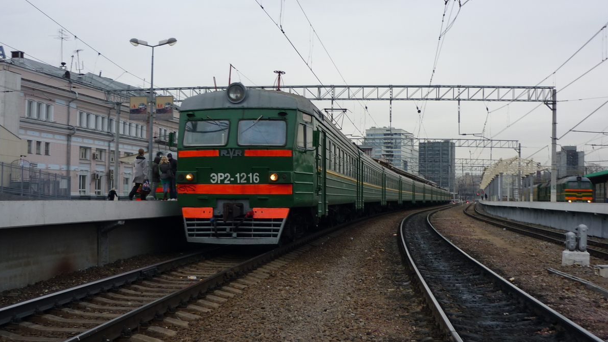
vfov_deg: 27.7
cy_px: 165
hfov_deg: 47.4
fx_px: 693
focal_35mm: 43
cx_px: 307
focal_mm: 6.4
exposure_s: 1/60
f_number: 3
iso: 80
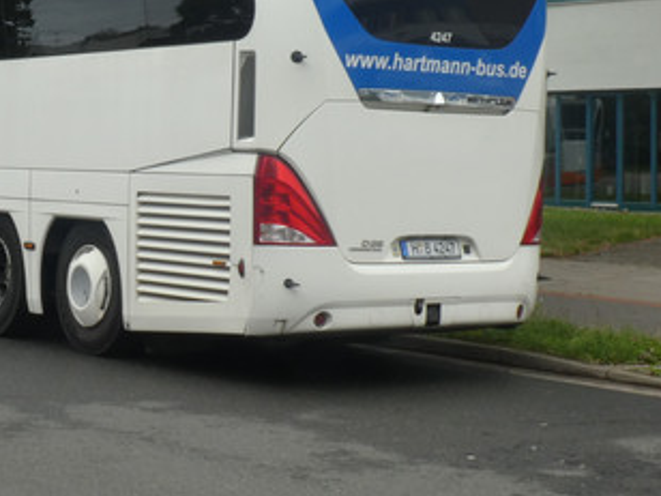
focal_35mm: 83
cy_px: 135
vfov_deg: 17.7
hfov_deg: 23.2
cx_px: 118
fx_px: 1585
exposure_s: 1/80
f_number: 3.8
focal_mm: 7.2
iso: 100
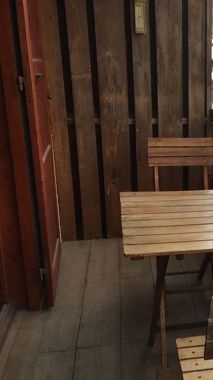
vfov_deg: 47.4
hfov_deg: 25.6
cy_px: 187
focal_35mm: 43
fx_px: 432
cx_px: 235
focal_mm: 4.15
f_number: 2.2
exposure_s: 1/214
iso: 25
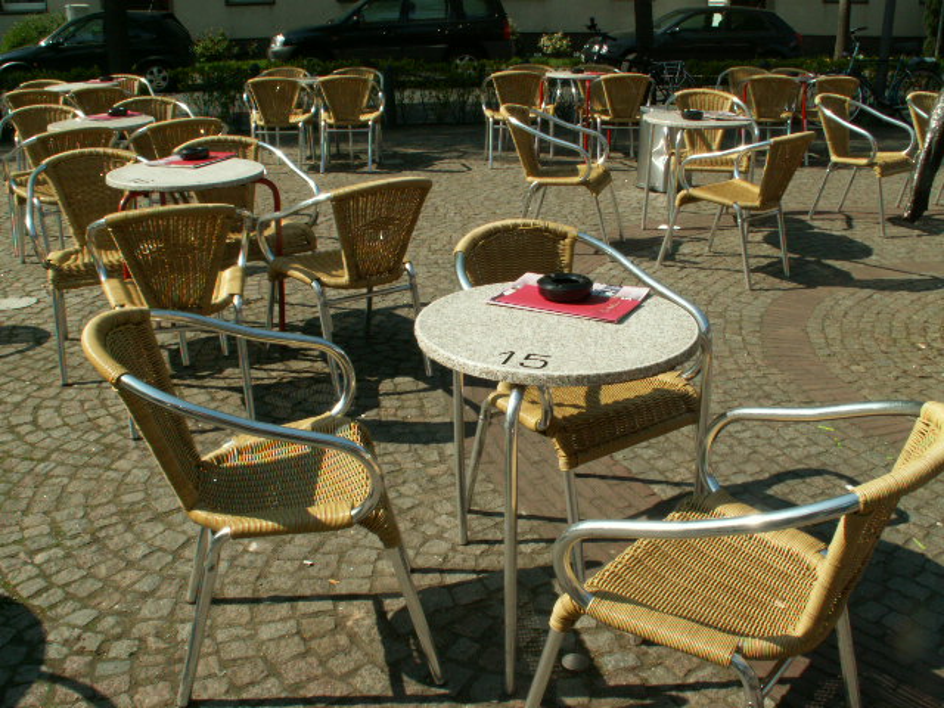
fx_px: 954
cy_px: 354
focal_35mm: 35
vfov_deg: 40.7
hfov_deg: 52.6
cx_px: 472
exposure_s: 1/160
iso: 50
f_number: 8
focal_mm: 5.86
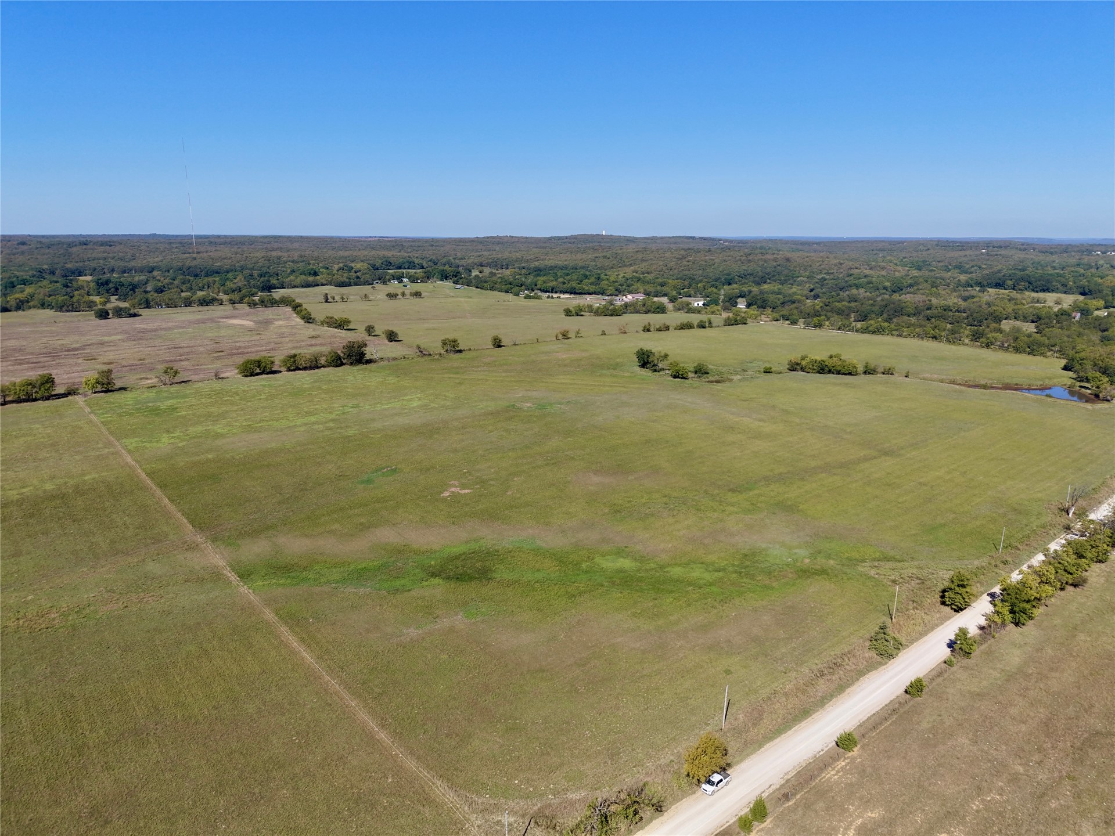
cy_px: 418
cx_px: 558
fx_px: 773
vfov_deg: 56.8
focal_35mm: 24
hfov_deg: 71.6
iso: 150
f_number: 1.8
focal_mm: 8.67
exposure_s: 1/5000
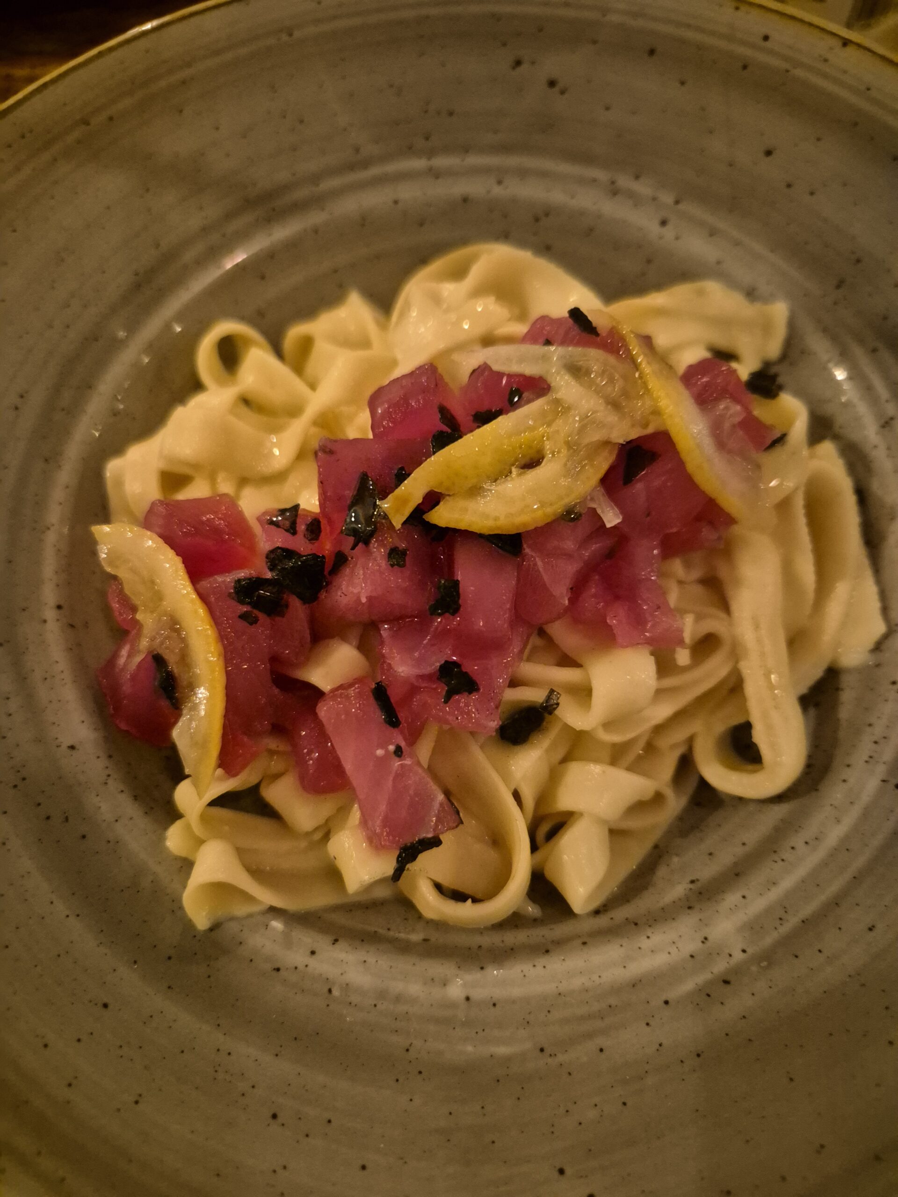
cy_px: 598
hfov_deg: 58.9
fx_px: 796
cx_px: 449
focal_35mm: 23
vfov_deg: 73.9
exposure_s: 1/100
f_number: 1.8
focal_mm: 5.4
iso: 2500
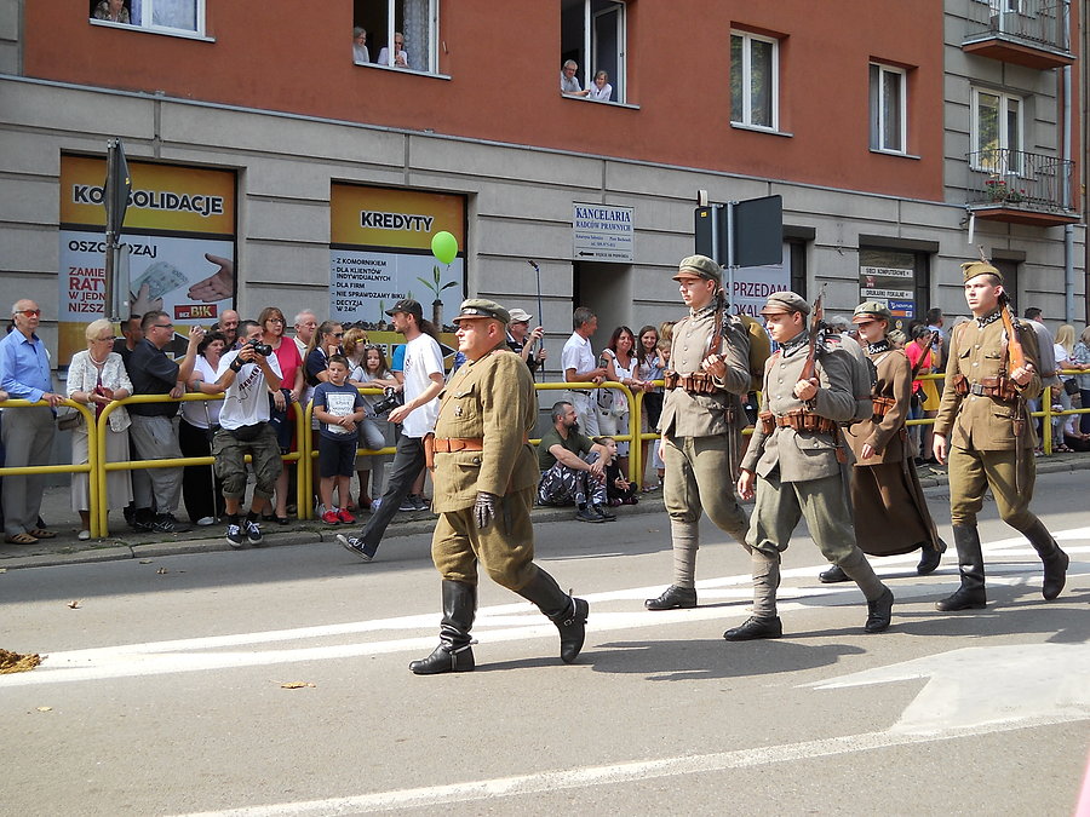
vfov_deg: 35.1
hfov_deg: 45.8
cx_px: 545
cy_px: 408
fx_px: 1291
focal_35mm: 41
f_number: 3.1
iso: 80
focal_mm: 6.72
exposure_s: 1/320
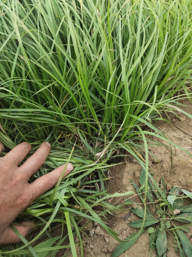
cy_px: 128
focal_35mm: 23
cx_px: 96
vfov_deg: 73.9
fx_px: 170
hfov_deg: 58.9
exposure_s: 1/154
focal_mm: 4.76
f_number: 1.79
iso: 56
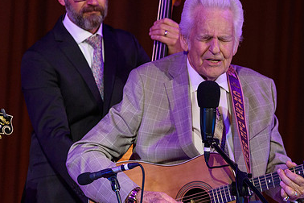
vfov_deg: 1.8
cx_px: 216
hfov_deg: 2.7
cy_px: 101
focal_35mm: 767
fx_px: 6476
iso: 2500
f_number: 6
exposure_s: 1/500
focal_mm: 500
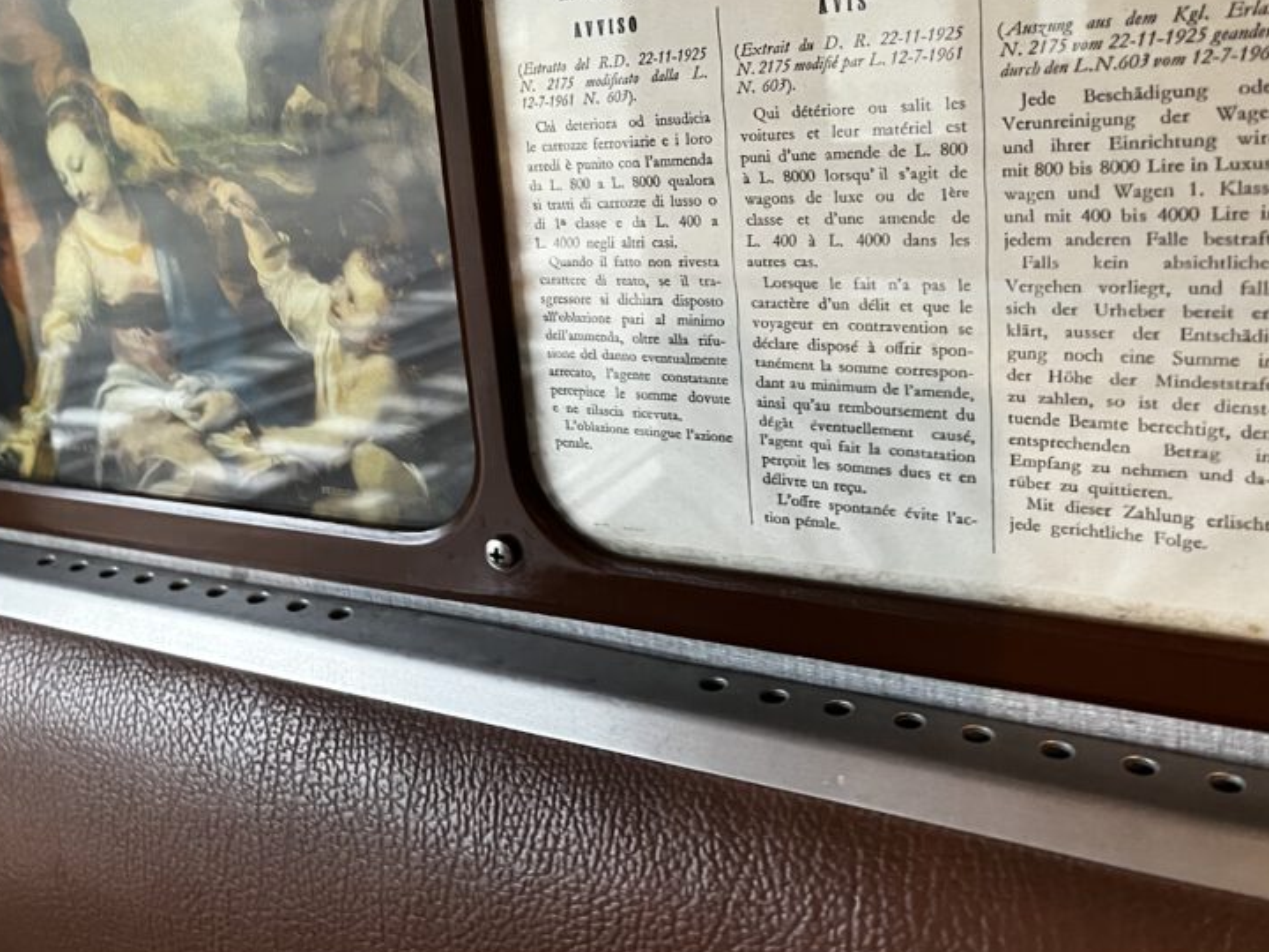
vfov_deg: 38.3
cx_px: 511
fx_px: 1356
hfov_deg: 49.8
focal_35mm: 37
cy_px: 328
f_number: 1.6
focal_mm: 5.1
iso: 400
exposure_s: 1/50
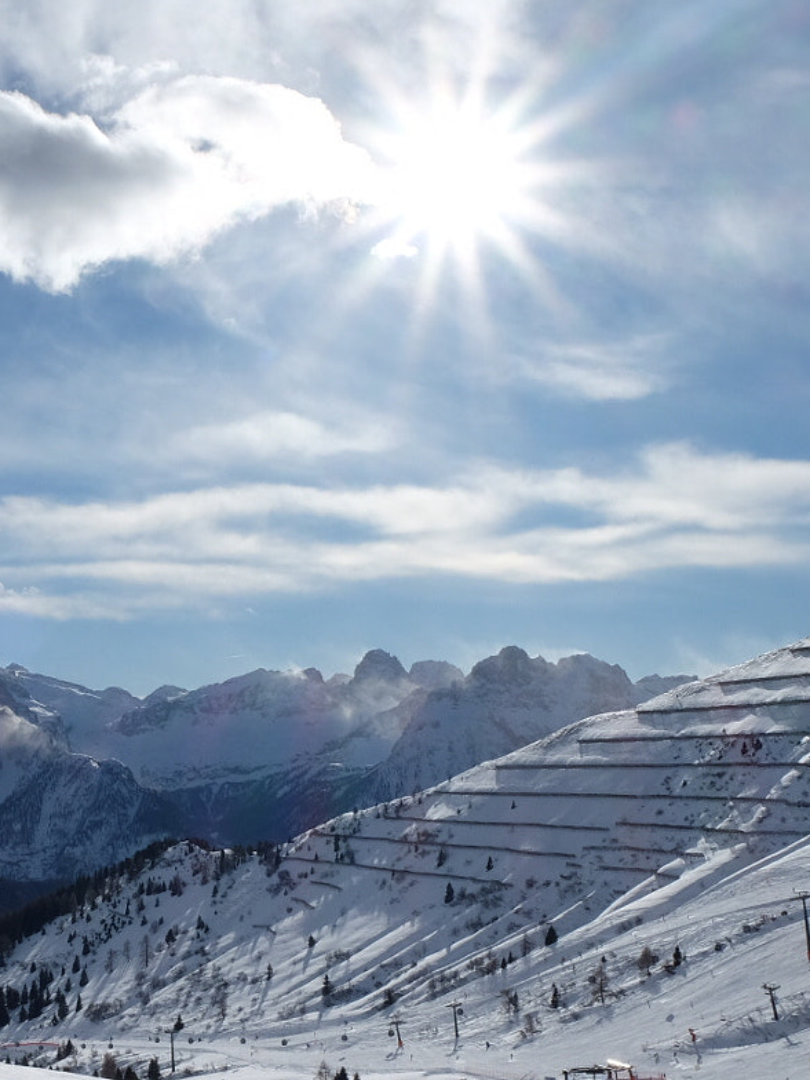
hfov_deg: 26.3
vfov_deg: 36.1
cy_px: 626
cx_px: 25
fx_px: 1654
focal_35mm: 53
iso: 400
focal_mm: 18
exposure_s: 1/500
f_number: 18
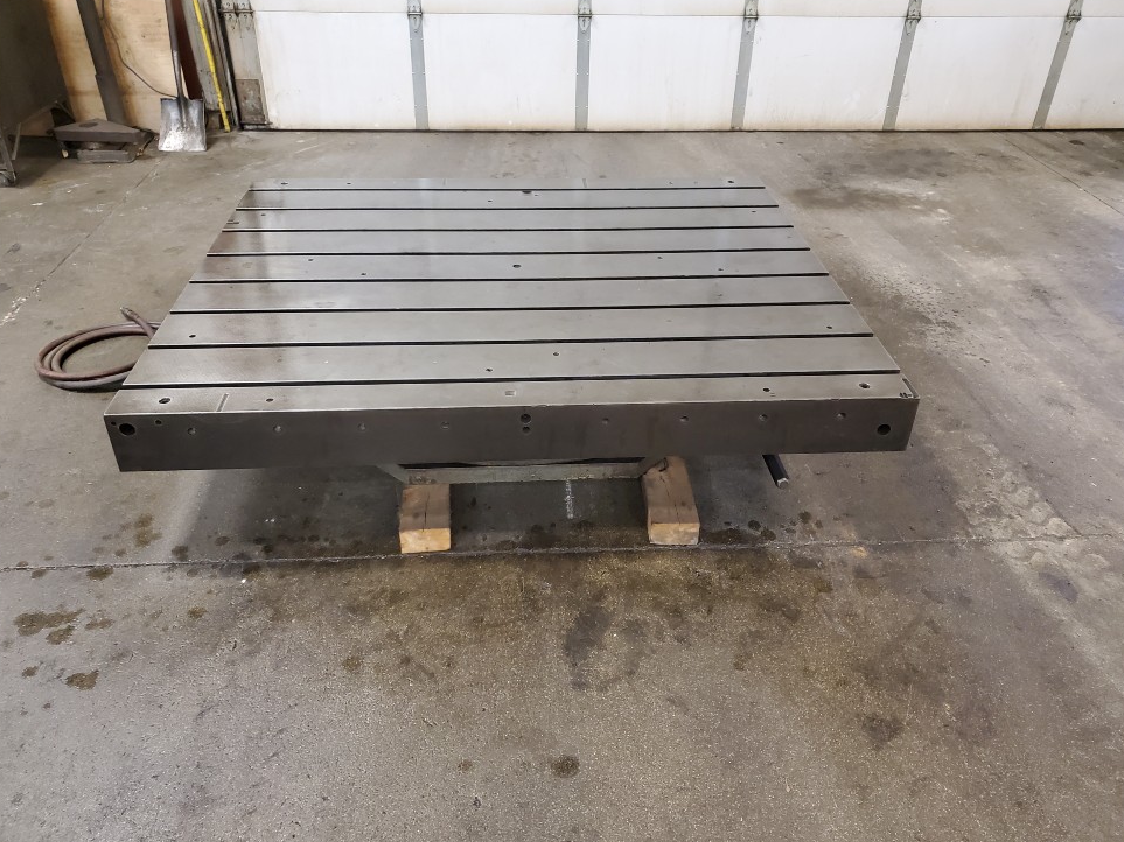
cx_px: 566
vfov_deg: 51.3
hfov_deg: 65.3
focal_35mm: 27
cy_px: 420
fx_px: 877
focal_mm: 4.3
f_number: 1.5
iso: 400
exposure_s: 1/40
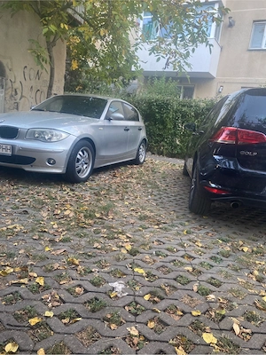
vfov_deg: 67.3
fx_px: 266
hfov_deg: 53.1
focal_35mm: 26
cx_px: 133
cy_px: 178
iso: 125
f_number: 1.8
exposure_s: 1/100
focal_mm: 4.25
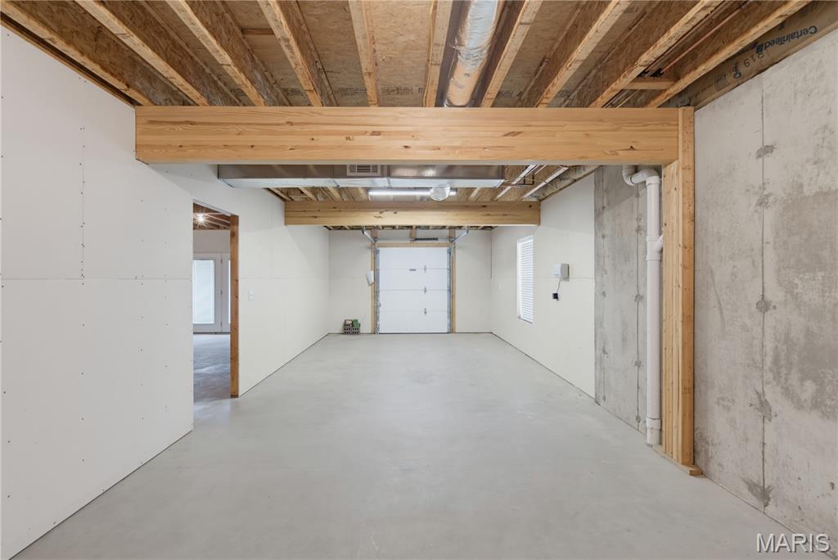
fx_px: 373
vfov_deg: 73.8
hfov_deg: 96.7
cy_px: 280
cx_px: 419
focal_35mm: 16
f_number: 6.3
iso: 250
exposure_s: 1.3
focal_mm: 16
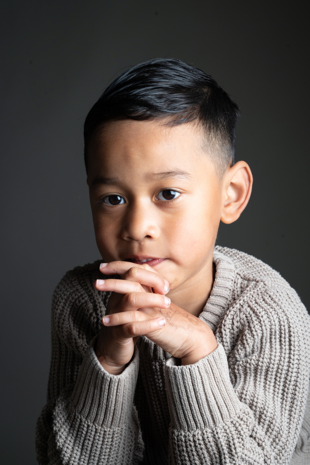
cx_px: 155
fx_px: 904
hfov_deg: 19.5
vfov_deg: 28.8
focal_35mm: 70
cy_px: 232
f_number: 11
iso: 200
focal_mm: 70
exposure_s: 1/125
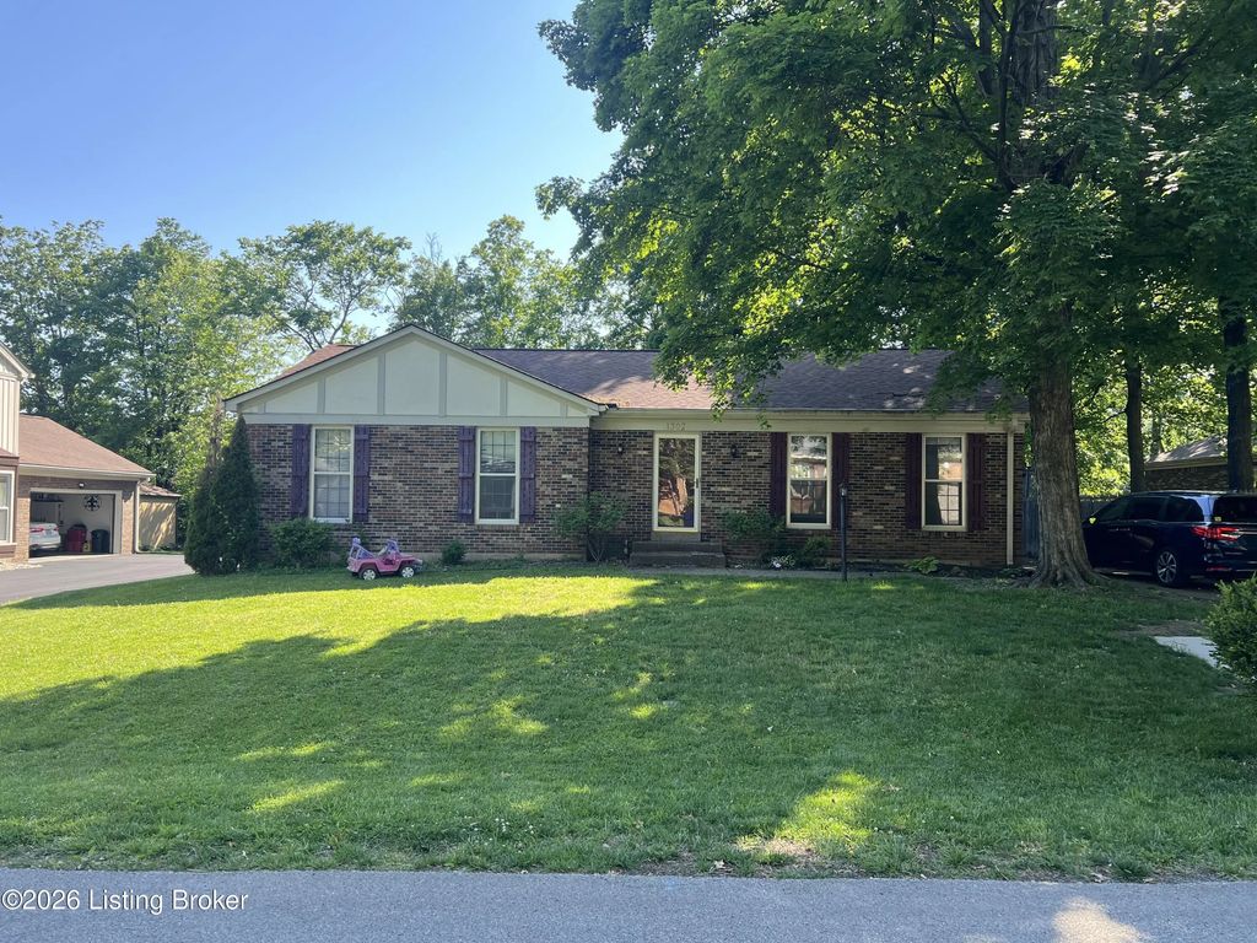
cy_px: 472
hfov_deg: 67.3
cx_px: 628
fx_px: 944
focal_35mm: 26
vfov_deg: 53.1
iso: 50
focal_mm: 5.7
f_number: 1.5
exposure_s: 1/635
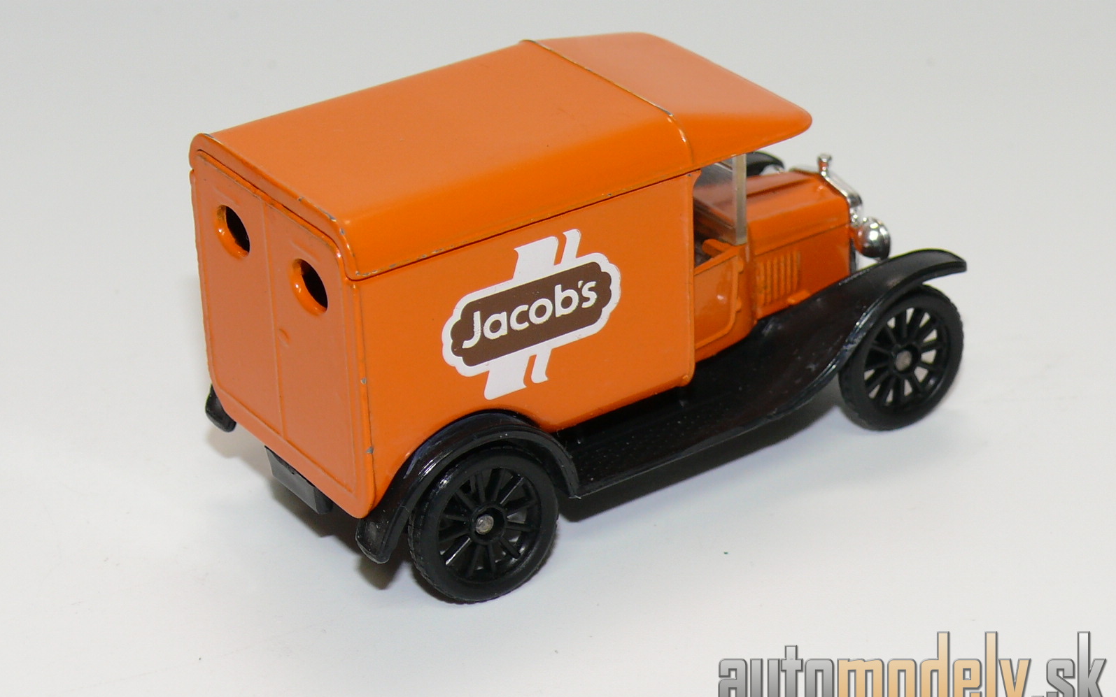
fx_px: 3072
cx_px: 557
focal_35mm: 101
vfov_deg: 13.0
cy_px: 319
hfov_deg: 20.6
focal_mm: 13
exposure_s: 1/30
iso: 100
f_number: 4
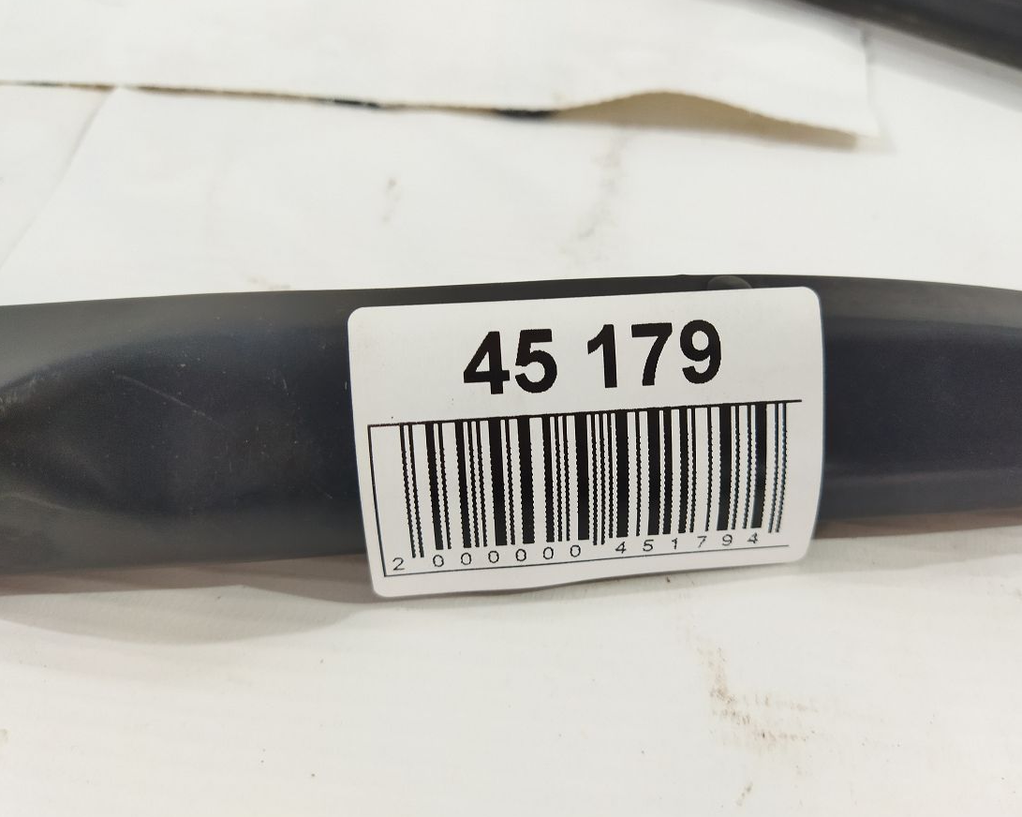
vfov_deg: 50.0
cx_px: 558
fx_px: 877
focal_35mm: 29
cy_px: 411
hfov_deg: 60.4
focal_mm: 4.71
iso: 286
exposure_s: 1/50
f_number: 1.79
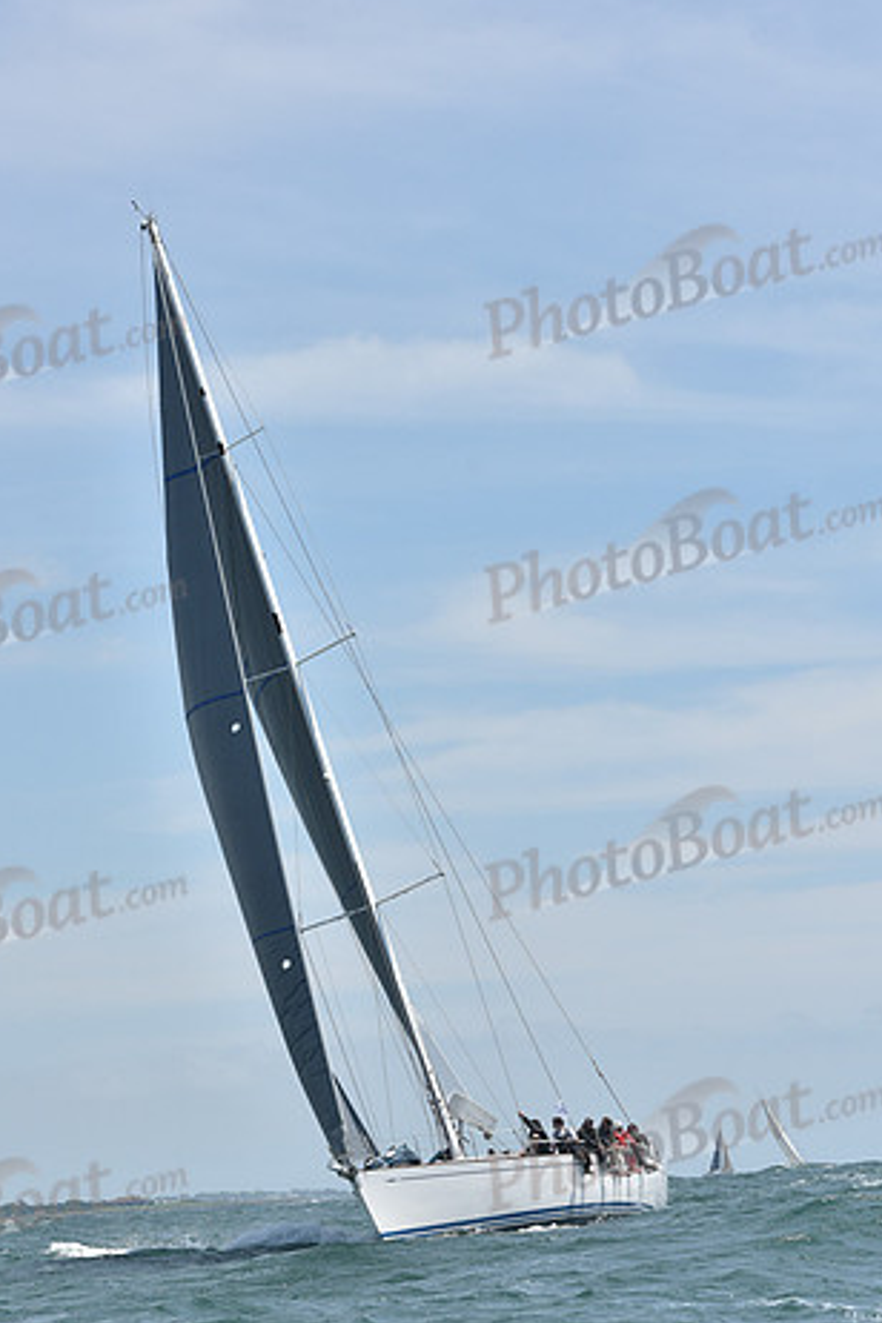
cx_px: 336
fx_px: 4520
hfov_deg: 11.1
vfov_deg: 16.6
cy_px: 739
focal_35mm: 123
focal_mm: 98
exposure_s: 1/1250
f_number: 8
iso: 250
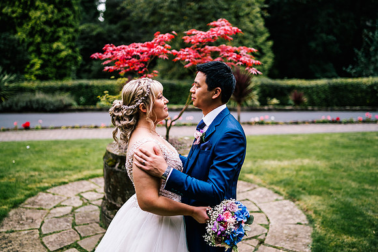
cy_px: 126
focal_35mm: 36
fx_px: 377
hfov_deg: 53.2
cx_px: 189
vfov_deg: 37.0
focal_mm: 35
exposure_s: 1/250
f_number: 1.4
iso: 250
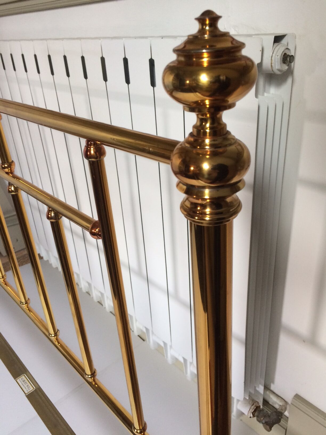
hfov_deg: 48.2
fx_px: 364
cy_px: 218
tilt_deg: -29.0
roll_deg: +5.7
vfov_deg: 61.7
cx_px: 163
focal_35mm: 29
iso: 160
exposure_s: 1/33
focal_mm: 4.15
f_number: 2.2
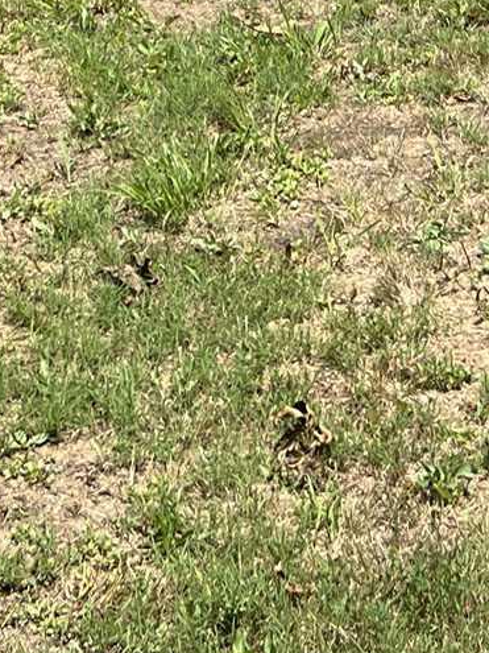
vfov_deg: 13.5
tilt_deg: -2.1
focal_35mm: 121
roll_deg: +3.1
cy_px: -728
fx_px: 2280
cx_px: 258
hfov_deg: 12.2
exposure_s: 1/3077
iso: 50
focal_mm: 5.7
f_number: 1.5
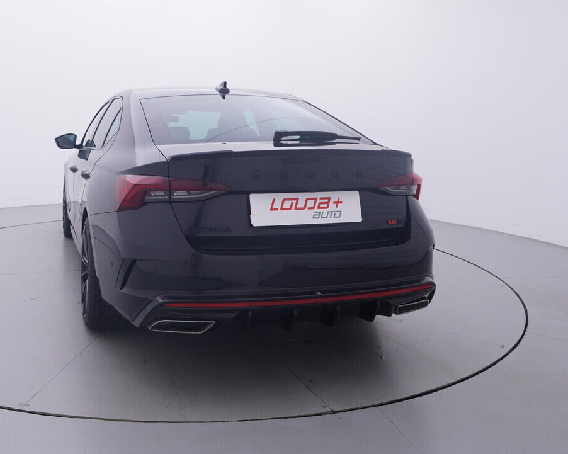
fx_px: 567
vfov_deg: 43.0
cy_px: 152
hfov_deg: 51.9
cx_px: 174
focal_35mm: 34
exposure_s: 1/80
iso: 200
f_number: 5
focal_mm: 15
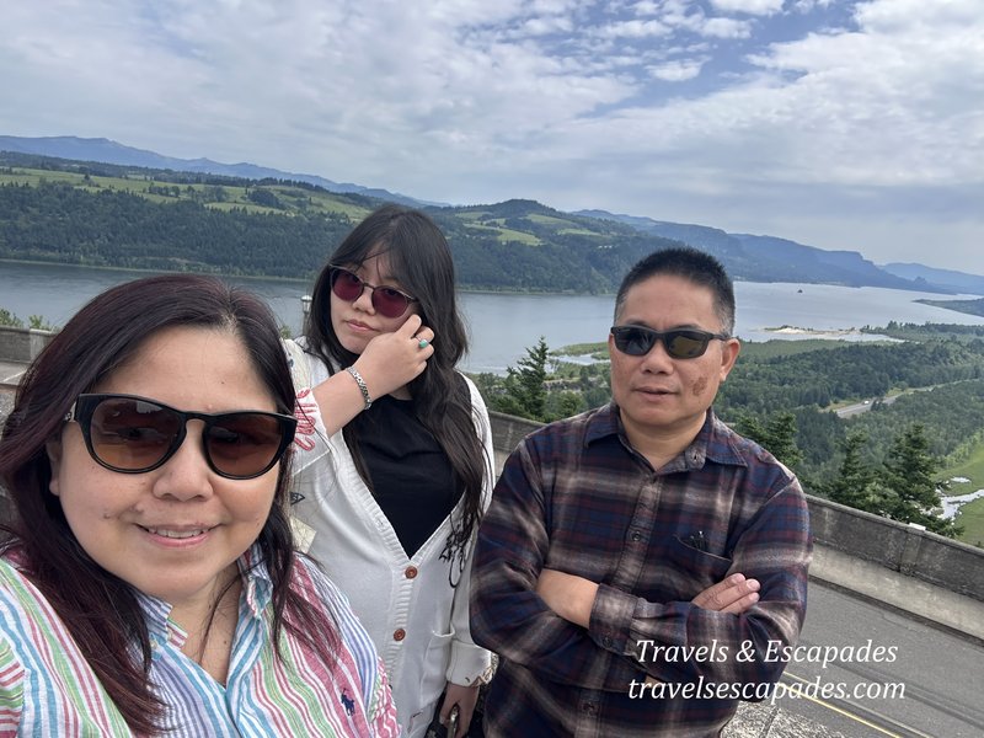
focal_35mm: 23
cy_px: 369
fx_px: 654
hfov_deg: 73.9
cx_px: 492
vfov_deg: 58.9
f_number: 1.9
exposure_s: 1/651
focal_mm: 2.69
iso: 25
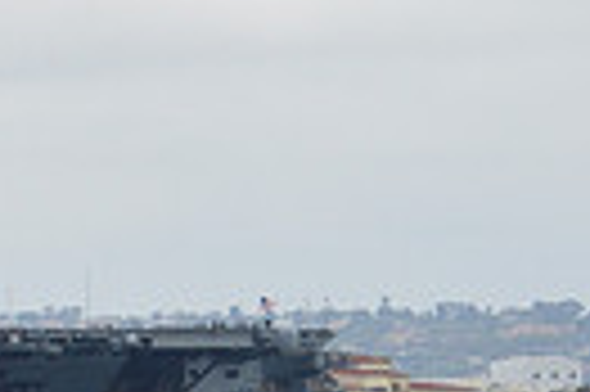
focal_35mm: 364
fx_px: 5961
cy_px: 252
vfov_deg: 3.8
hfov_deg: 5.6
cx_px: -518
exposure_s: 1/500
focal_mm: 55
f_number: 11
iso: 280
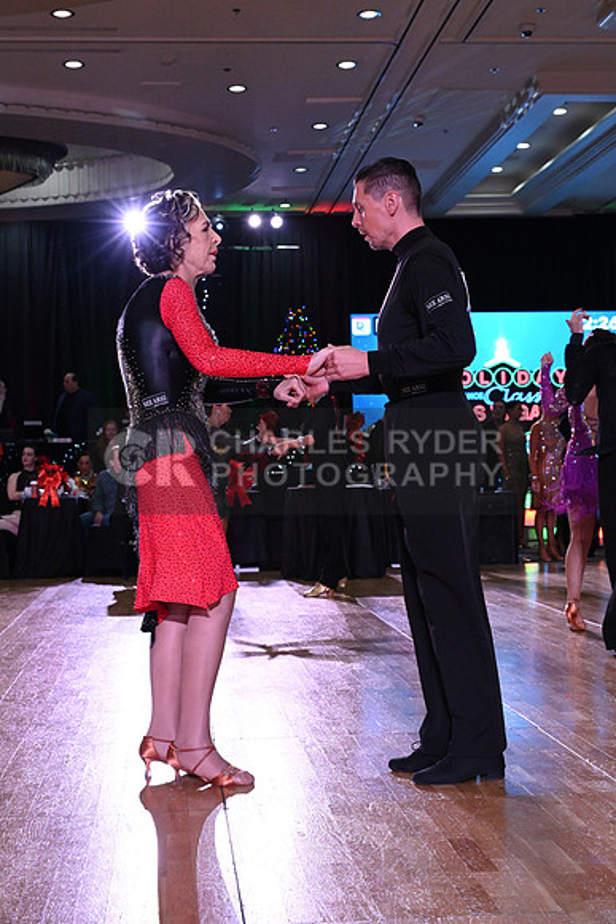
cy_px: 462
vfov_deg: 35.0
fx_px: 1462
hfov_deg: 23.8
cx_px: 308
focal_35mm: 57
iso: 5000
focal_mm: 57
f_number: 8
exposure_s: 1/320
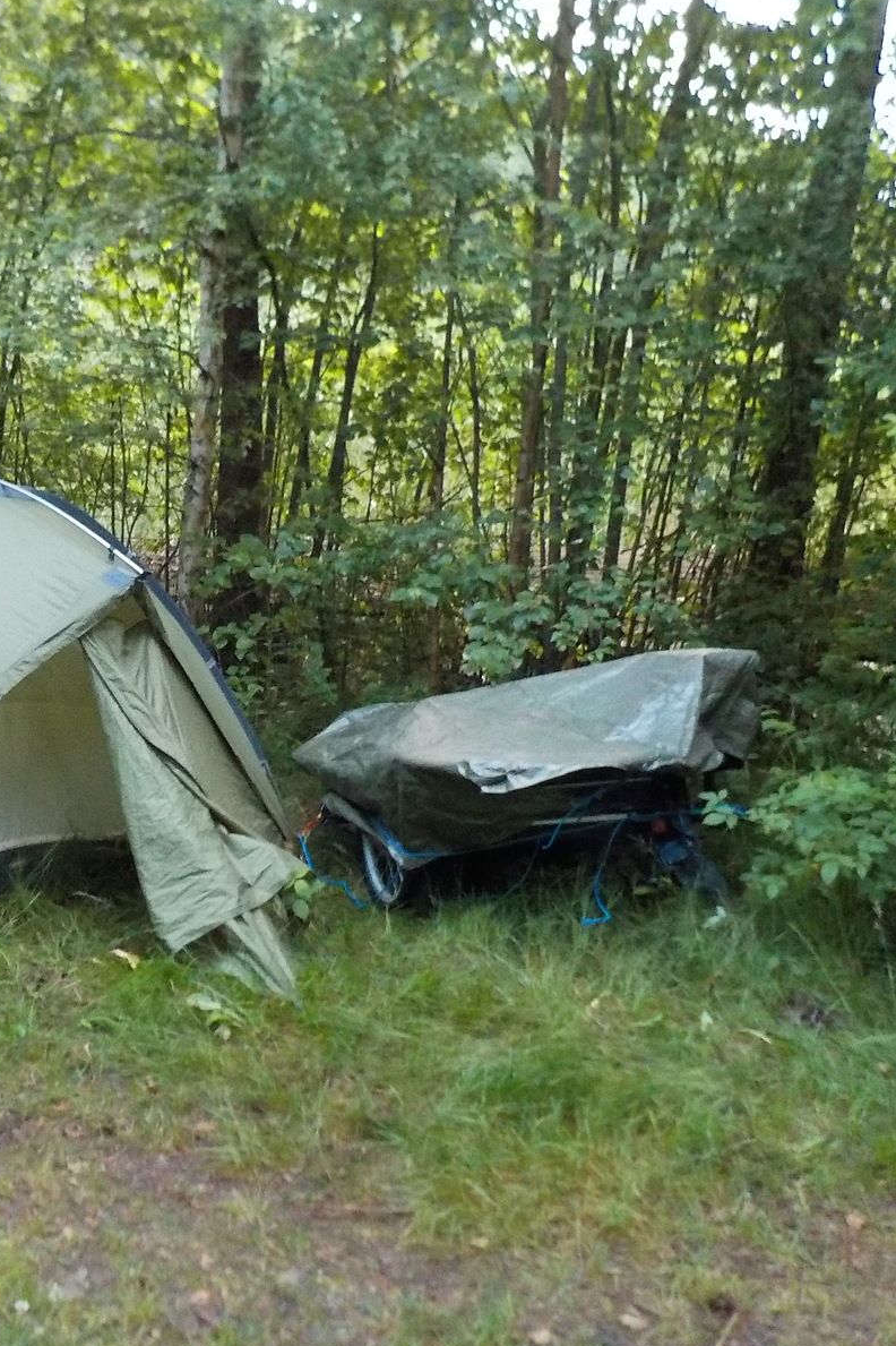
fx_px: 1569
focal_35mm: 42
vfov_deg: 46.4
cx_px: 83
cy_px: 672
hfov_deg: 30.4
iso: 800
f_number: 3.3
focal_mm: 4.1
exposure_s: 1/20
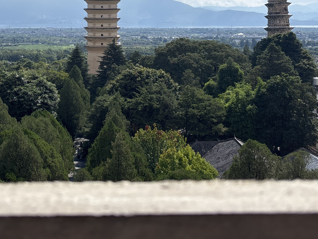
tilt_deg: -1.2
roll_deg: -0.6
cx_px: 115
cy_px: 26
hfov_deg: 30.6
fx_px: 579
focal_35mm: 63
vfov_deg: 22.7
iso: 50
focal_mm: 5.96
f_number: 1.6
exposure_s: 1/5952
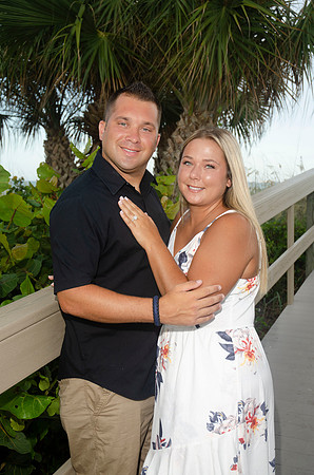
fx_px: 670
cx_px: 157
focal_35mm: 51
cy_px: 238
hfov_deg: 26.4
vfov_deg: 39.0
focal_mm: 34
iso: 100
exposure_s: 1/250
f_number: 5.6
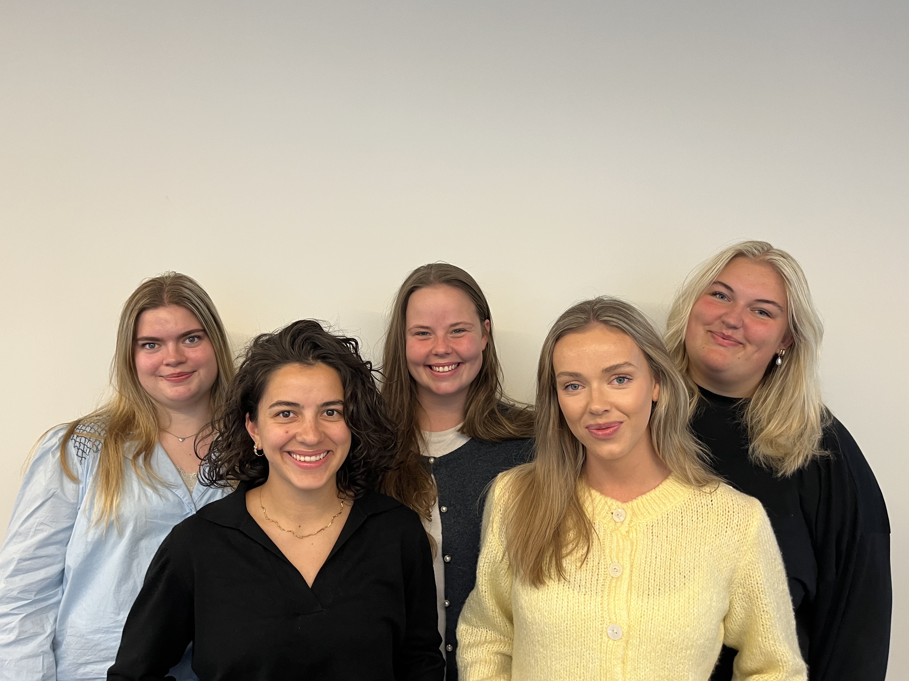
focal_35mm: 27
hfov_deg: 65.3
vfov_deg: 51.4
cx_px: 461
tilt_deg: -5.6
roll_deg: -1.7
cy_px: 342
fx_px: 709
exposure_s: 1/50
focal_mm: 5.1
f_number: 1.6
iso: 160
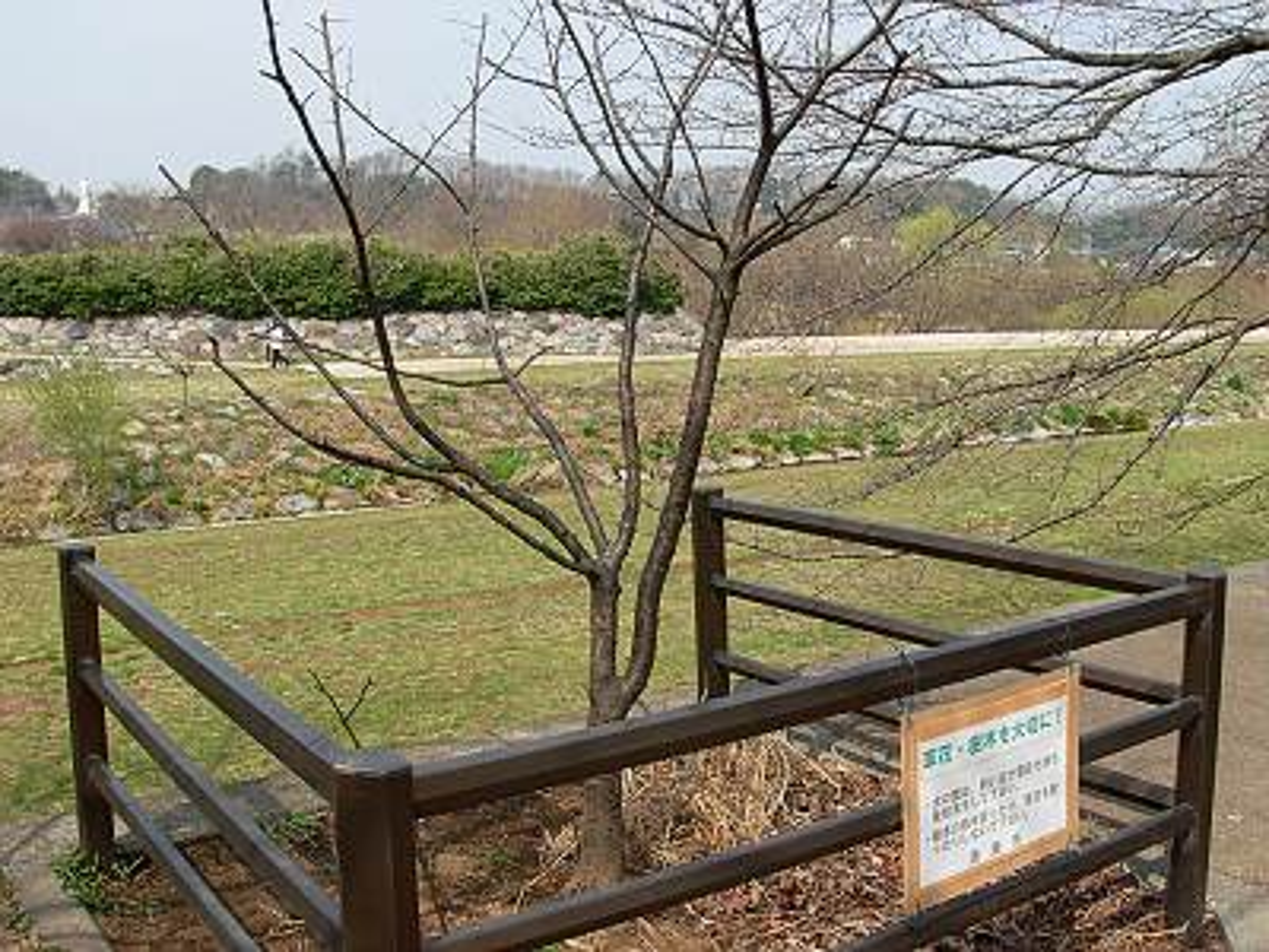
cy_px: 476
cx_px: 634
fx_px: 1393
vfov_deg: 37.7
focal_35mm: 38
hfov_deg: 49.0
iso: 79
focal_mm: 6.3
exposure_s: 1/373
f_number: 4.9
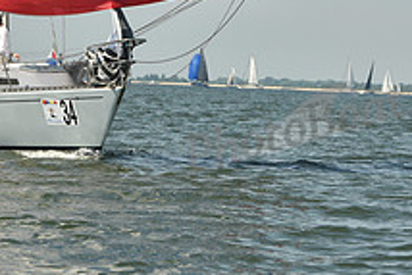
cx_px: 87
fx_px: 3413
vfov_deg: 4.6
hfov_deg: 6.9
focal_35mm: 298
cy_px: 51
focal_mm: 110
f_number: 10
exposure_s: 1/1000
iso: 320
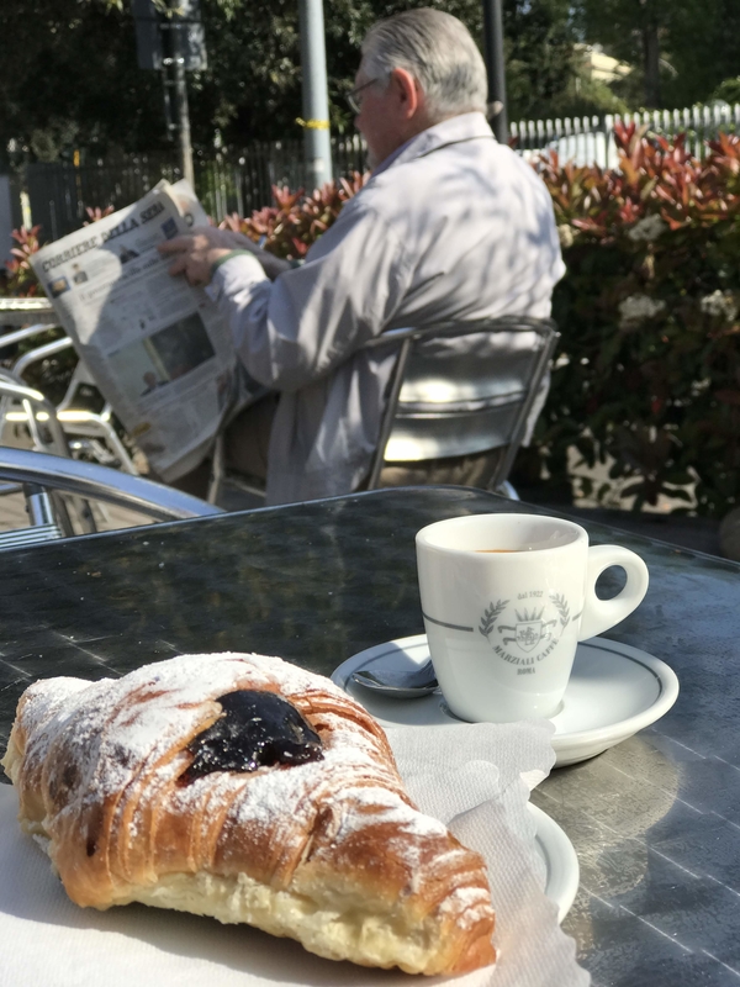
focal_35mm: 57
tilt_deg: -11.3
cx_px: 370
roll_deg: +3.7
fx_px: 1625
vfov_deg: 33.8
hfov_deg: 25.7
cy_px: 494
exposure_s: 1/1064
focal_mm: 6.6
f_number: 2.8
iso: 20
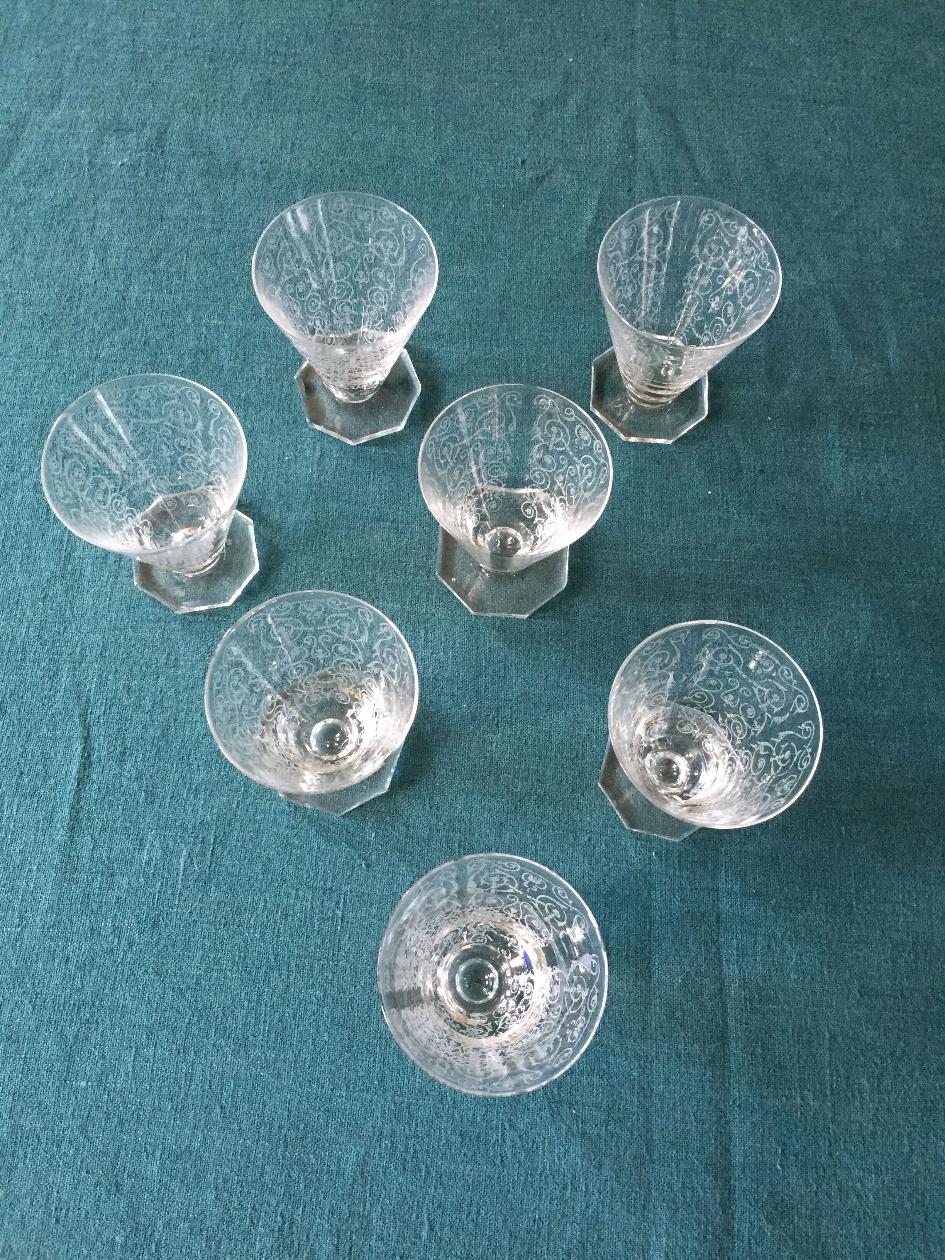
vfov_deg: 61.7
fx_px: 1056
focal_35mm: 29
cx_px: 472
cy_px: 630
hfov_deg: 48.2
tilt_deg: -71.5
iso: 250
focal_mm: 4.15
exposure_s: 1/33
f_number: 2.2
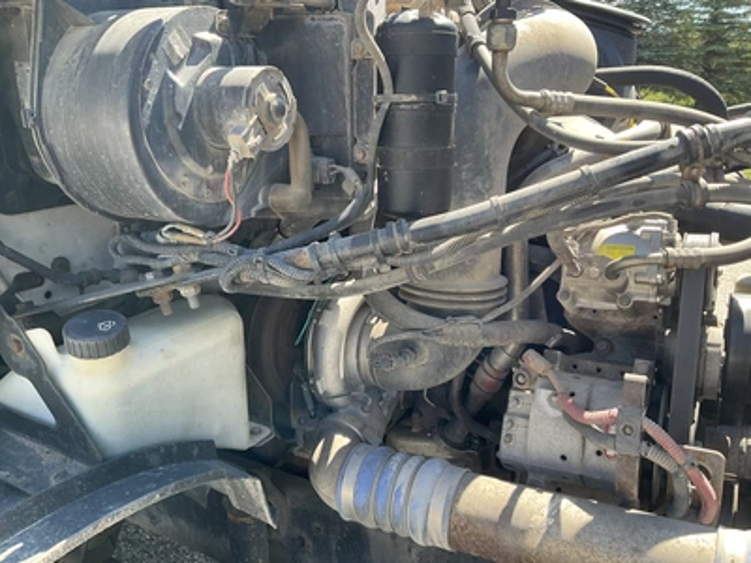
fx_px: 629
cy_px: 282
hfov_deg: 61.7
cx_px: 376
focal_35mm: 29
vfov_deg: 48.2
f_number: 1.8
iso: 25
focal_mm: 3
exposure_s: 1/177
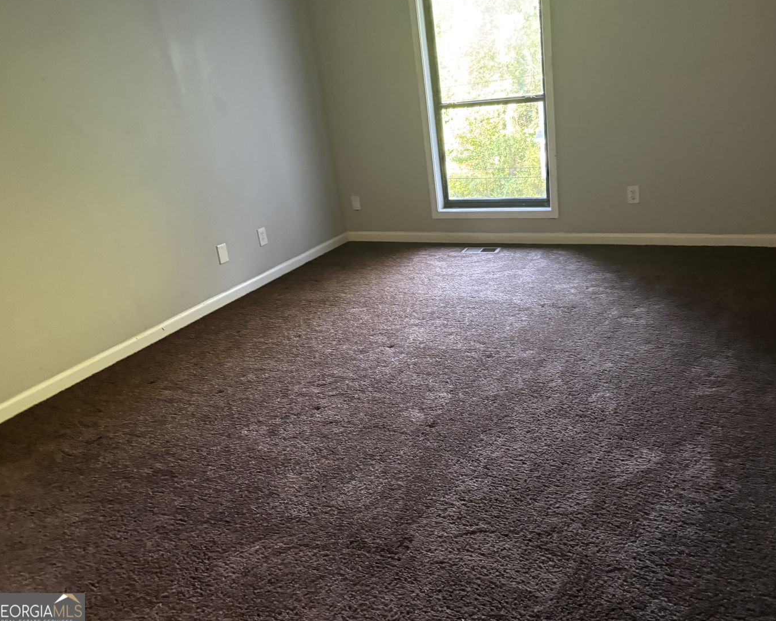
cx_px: 417
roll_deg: +5.8
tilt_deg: -20.5
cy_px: 304
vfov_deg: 51.5
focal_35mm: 28
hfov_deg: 62.1
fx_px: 643
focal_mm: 5.96
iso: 640
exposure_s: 1/40
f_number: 1.6
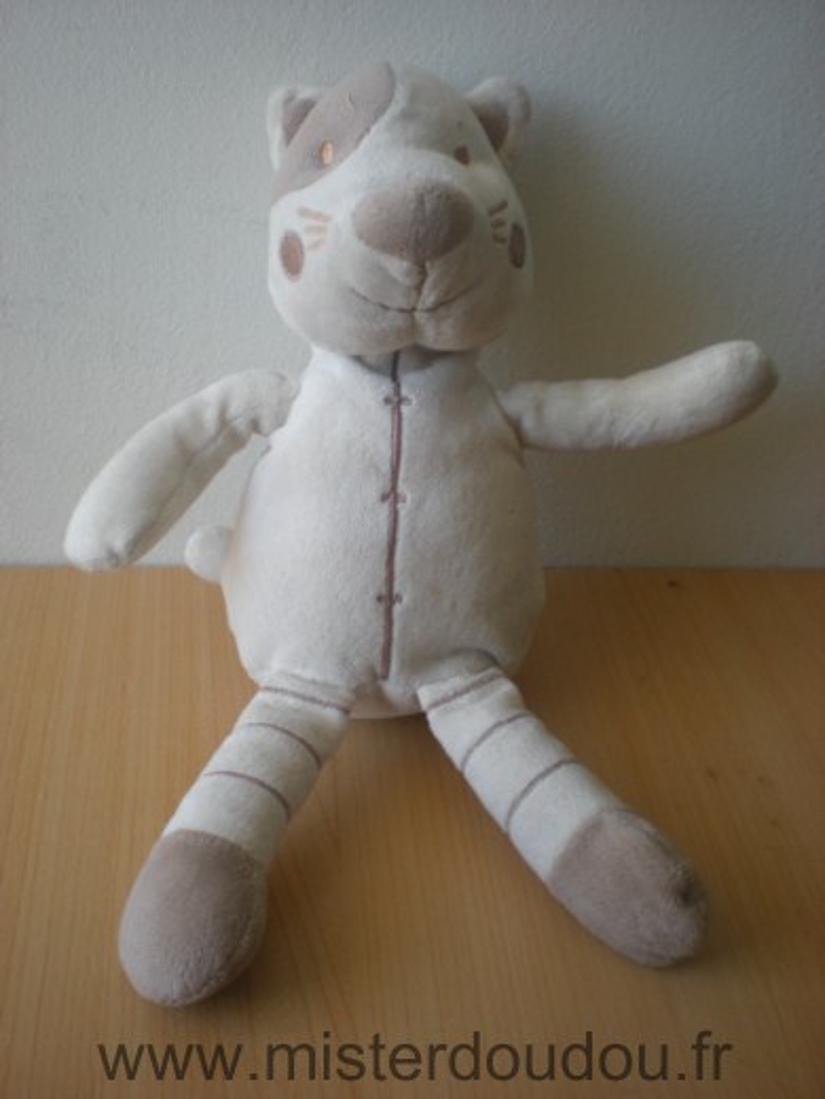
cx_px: 412
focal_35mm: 38
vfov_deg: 49.0
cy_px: 550
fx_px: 1208
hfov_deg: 37.7
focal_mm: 6.3
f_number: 3.1
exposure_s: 1/86
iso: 64
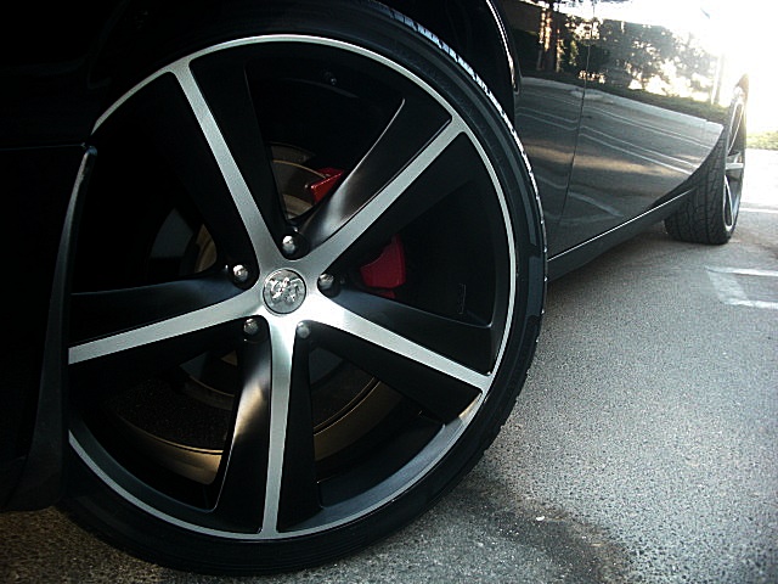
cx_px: 389
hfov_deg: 51.4
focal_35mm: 36
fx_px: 809
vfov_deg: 39.7
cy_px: 292
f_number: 2.8
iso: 200
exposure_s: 1/80
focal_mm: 6.3
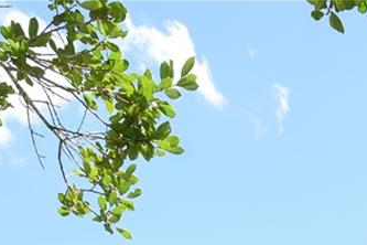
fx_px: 734
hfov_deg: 26.0
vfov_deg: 13.7
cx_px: 399
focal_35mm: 72
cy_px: 587
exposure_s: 1/125
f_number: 7.1
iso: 100
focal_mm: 10
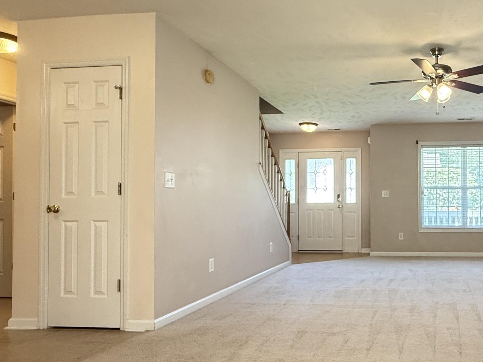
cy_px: 196
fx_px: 405
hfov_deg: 57.6
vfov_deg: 48.2
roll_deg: +0.3
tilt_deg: +2.2
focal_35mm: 29
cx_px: 377
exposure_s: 1/120
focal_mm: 2.22
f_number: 2.2
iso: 400
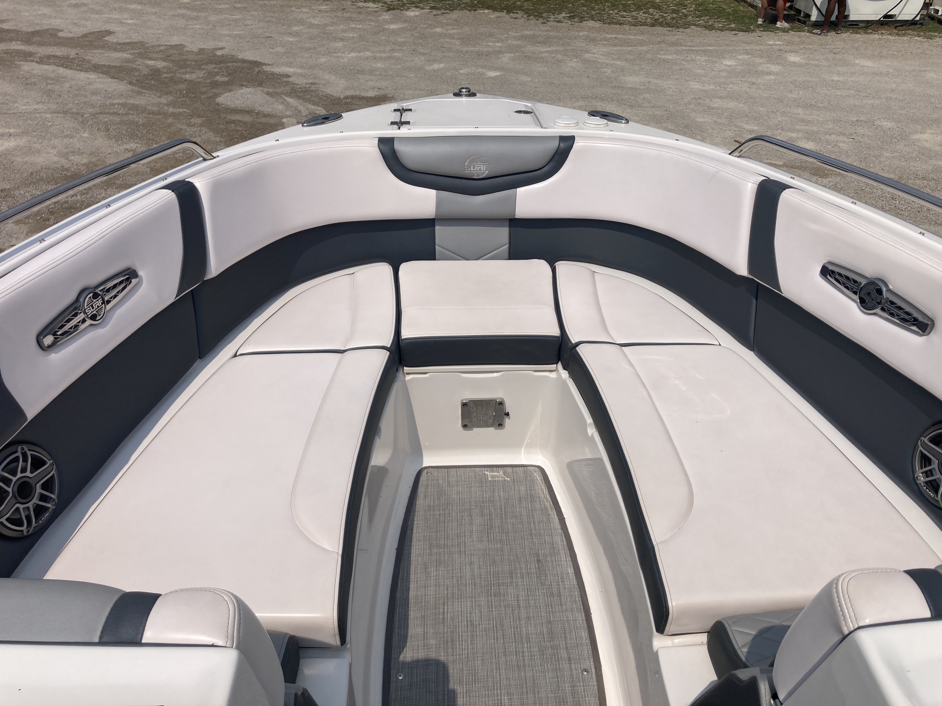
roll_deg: -1.6
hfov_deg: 63.4
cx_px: 471
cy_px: 353
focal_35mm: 28
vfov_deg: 49.7
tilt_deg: -32.6
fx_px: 762
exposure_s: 1/8000
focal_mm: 3.99
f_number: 1.8
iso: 20
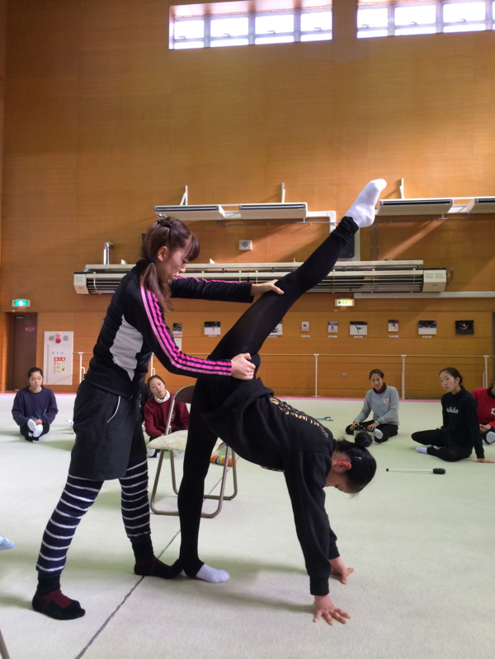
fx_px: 572
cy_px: 330
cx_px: 248
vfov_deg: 60.0
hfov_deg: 46.8
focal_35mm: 30
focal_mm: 4.12
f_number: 2.2
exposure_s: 1/33
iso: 64
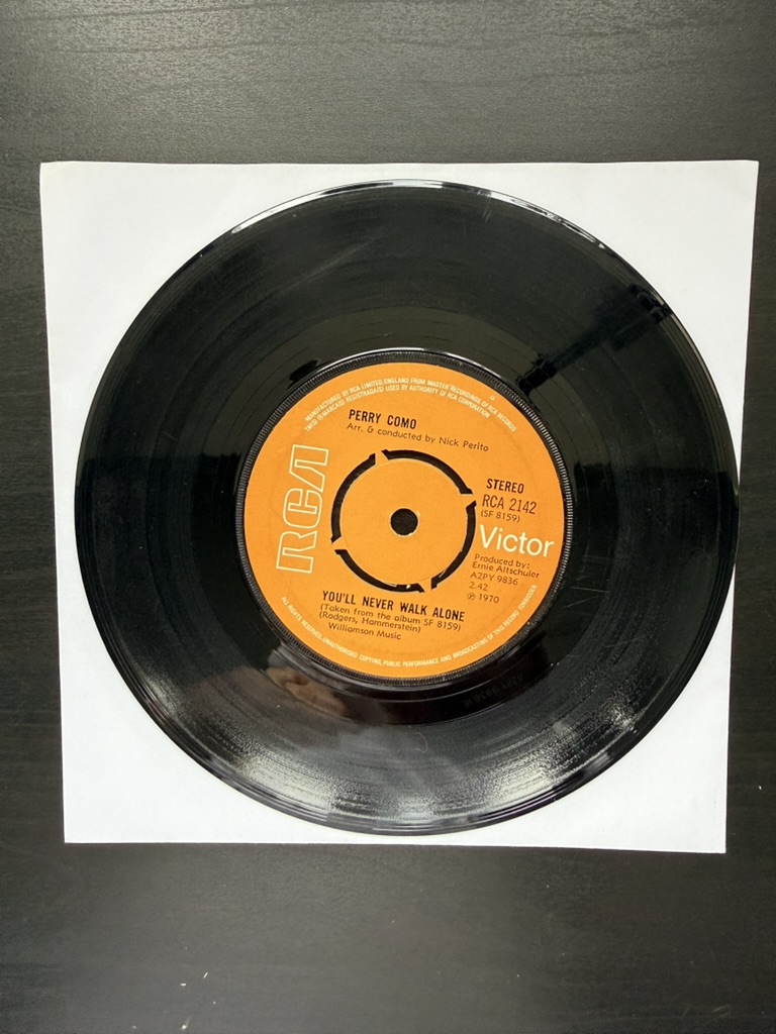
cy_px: 517
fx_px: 717
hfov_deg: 56.8
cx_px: 388
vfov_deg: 71.6
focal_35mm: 24
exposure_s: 1/99
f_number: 2.2
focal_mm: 2.22
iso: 160
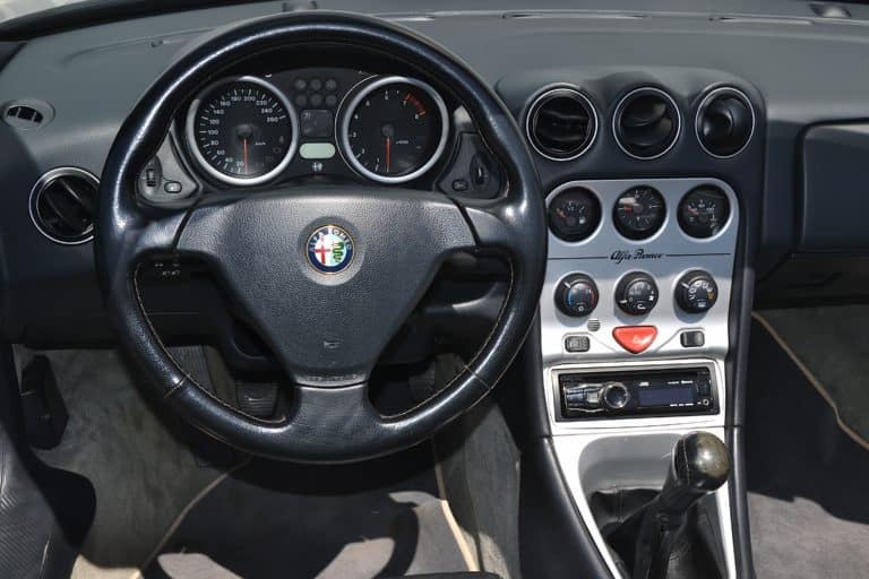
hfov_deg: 46.4
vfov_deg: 31.9
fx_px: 1014
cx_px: 434
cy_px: 290
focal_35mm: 42
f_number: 9
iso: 100
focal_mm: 28
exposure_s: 1/200
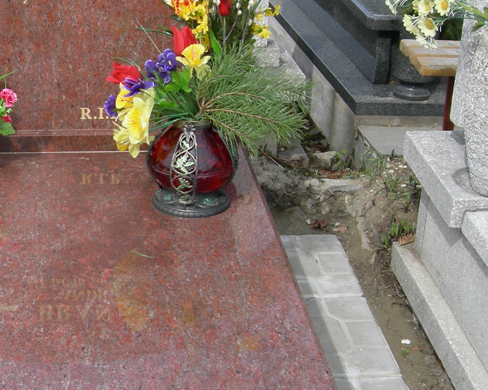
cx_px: 56
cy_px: 188
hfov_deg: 27.7
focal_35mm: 66
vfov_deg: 23.1
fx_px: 953
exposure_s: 1/205
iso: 64
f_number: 5.4
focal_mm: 7.5
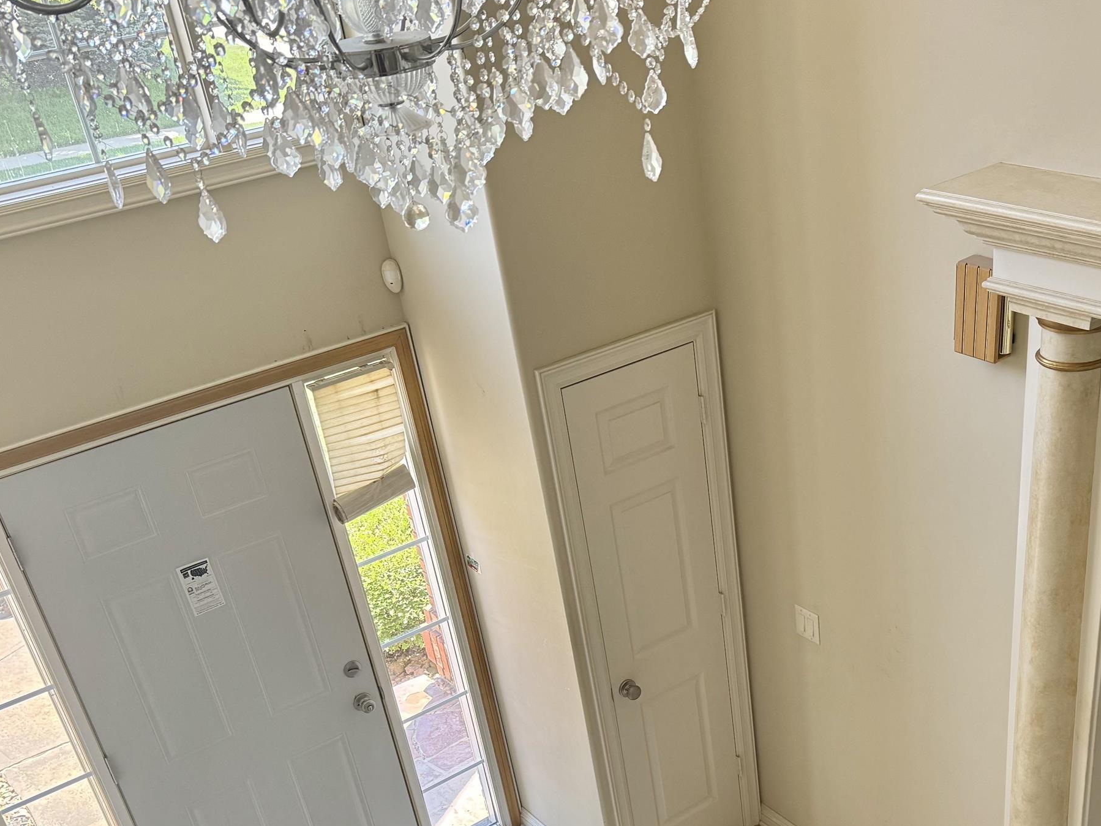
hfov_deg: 45.0
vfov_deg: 33.9
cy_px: 682
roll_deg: +5.8
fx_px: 1304
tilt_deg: -33.3
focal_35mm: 41
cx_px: 743
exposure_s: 1/240
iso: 160
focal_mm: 6.76
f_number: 1.78
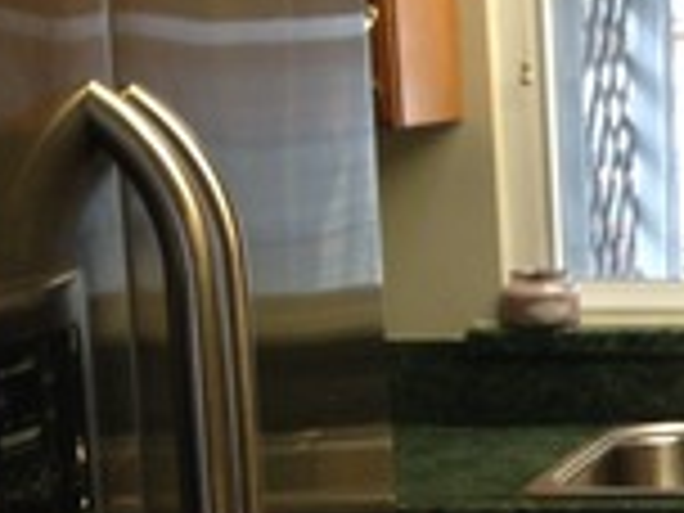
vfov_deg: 10.6
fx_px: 2747
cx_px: 1228
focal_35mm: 139
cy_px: 508
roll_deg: -0.6
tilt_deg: -11.3
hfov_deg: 12.9
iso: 64
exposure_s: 1/20
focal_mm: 4.12
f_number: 2.4
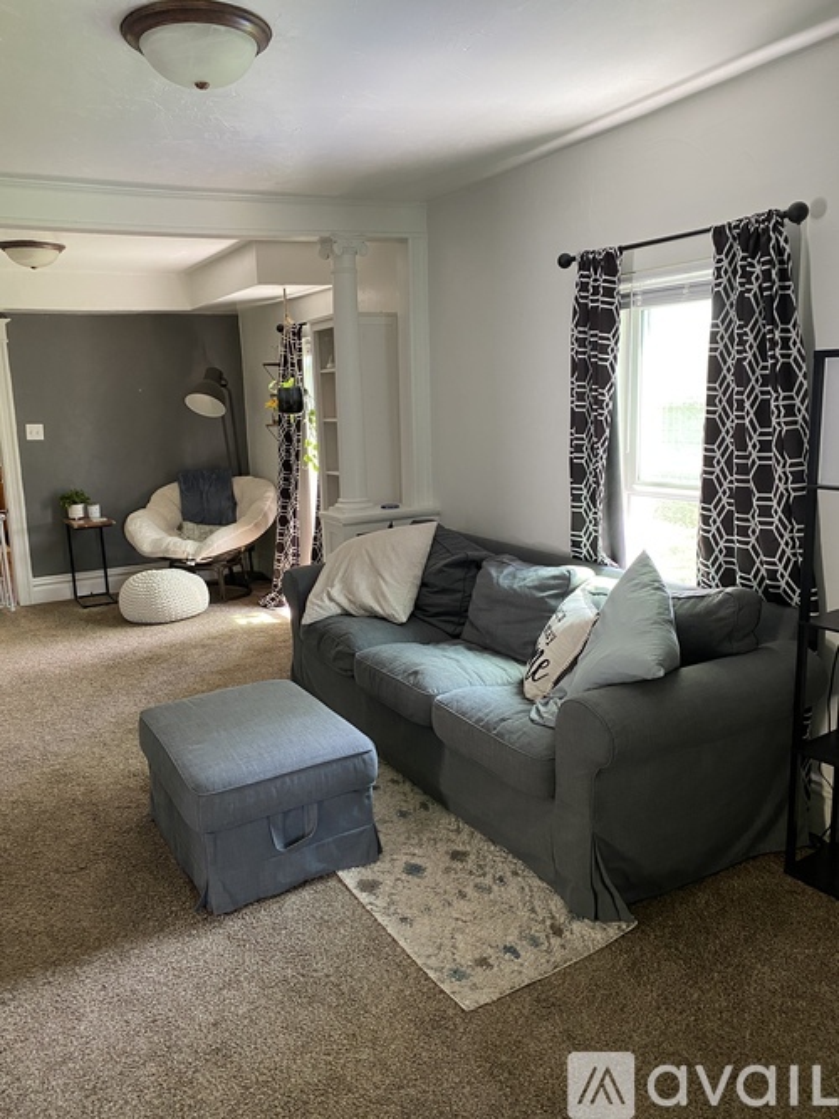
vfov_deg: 67.3
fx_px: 840
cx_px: 420
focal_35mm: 26
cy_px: 560
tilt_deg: -10.3
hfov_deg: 53.0
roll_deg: +2.1
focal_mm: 4.25
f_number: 1.8
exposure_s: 1/60
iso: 250
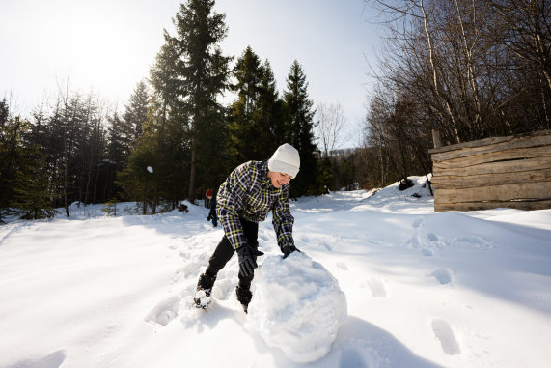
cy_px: 187
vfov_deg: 77.4
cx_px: 276
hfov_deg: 100.4
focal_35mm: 15
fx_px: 230
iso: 64
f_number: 2.8
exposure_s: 1/2500
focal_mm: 14
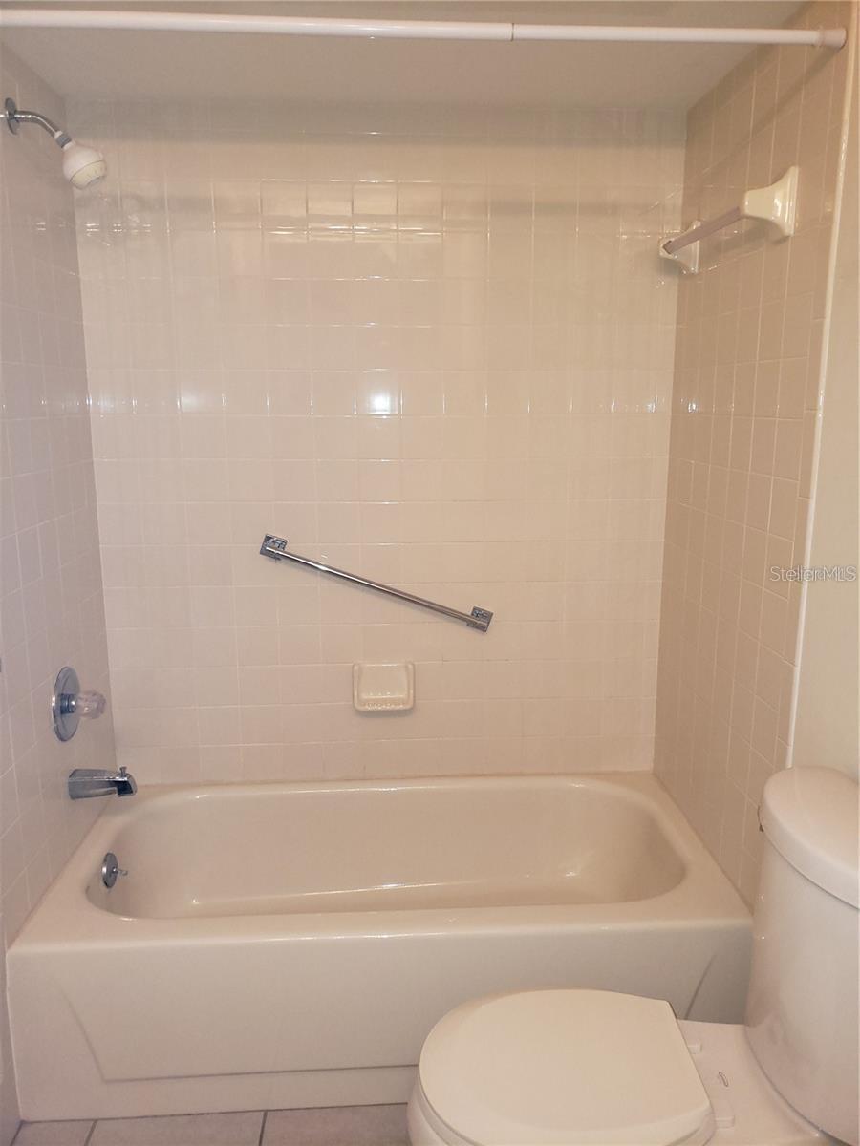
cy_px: 573
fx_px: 861
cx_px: 430
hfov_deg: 53.1
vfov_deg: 67.3
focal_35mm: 26
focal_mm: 4.3
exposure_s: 1/24
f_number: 2.4
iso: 125
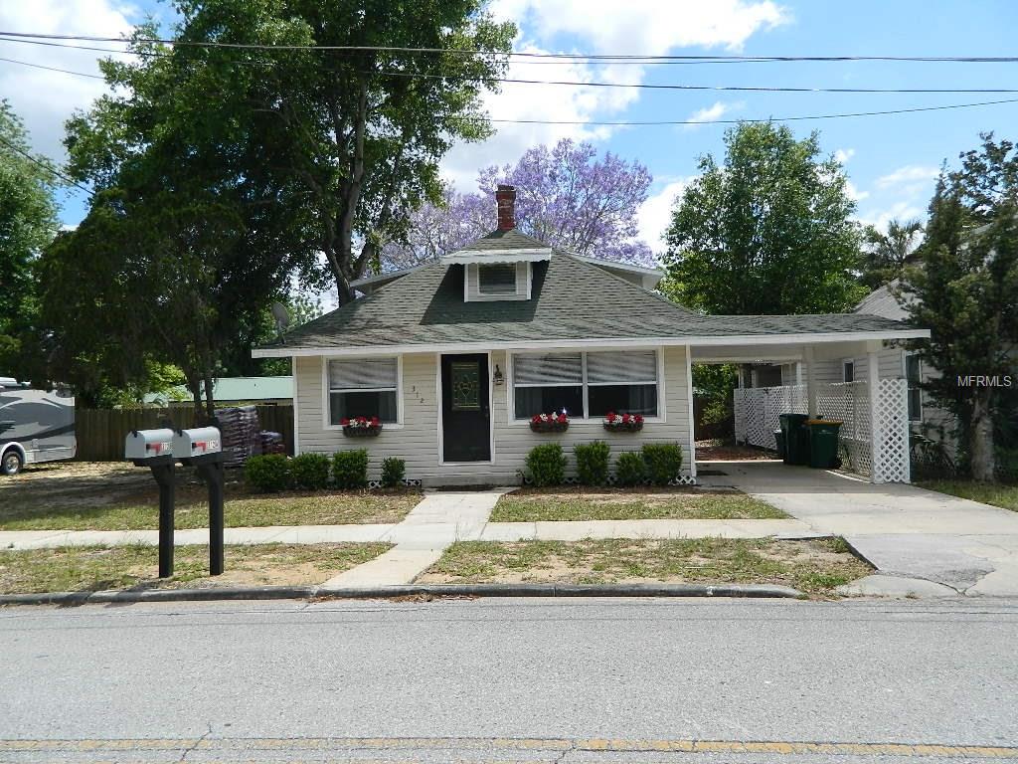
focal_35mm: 25
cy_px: 382
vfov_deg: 54.9
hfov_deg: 69.4
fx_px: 735
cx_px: 509
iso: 110
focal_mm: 4.5
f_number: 8.7
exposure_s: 1/200
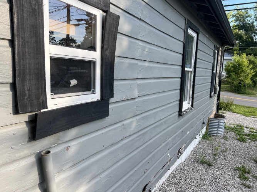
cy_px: 96
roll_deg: -2.8
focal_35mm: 26
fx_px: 193
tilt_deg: -8.1
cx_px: 128
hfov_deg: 67.3
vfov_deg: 53.0
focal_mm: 5.7
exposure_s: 1/873
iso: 50
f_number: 1.5
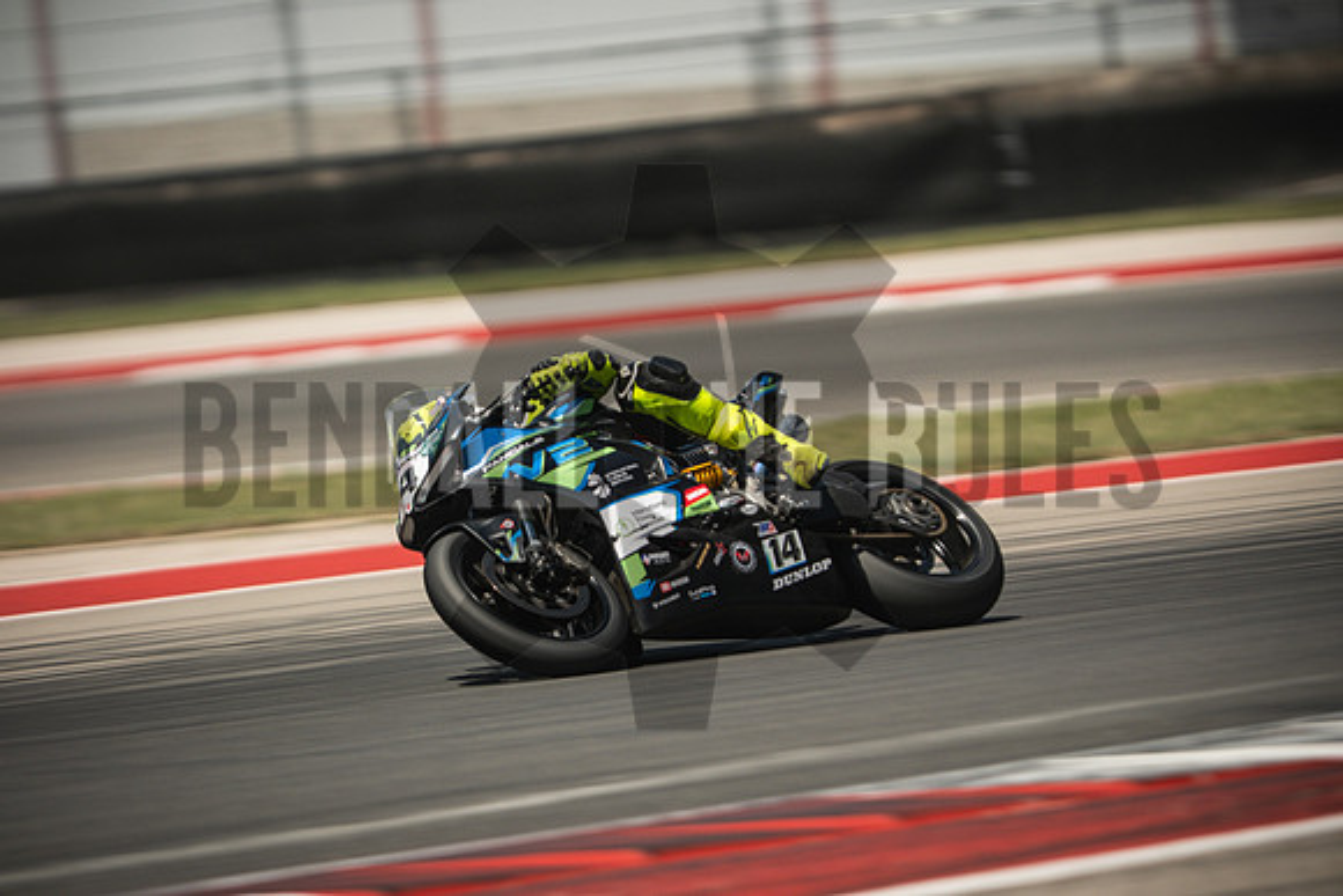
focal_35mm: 420
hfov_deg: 4.9
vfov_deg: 3.3
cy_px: 448
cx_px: 672
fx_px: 15671
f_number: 2.8
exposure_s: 1/320
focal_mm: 280
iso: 800
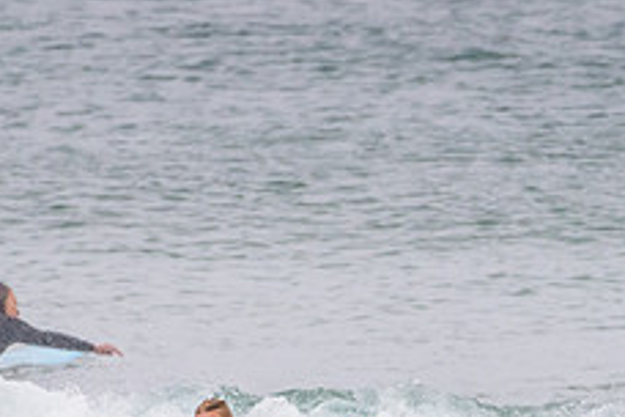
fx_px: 27046
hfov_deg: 1.3
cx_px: 351
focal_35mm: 1558
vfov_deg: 0.9
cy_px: 528
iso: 900
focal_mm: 500
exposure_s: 1/1000
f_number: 5.6
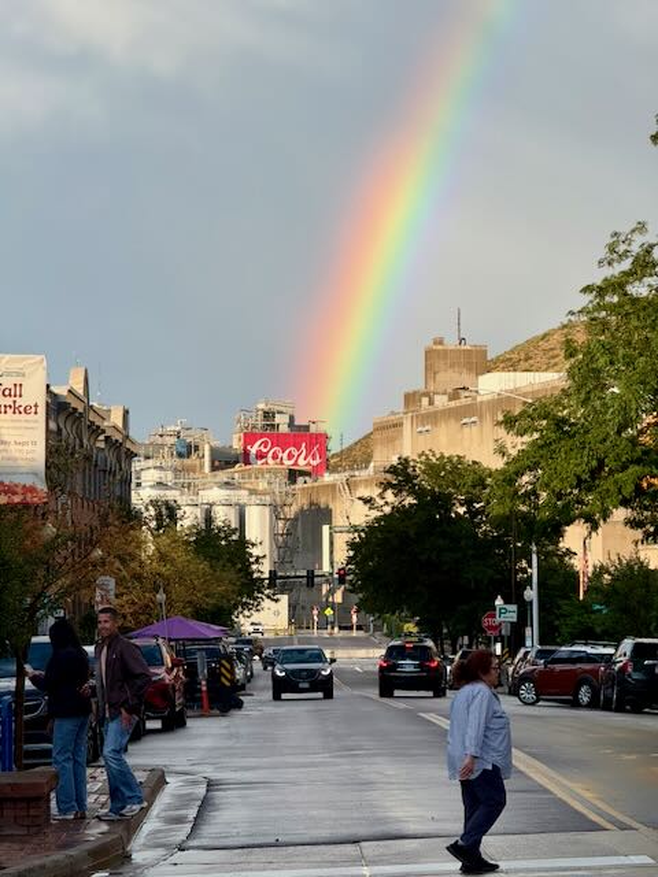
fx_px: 3041
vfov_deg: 16.4
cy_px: 438
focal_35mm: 120
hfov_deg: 12.3
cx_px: 329
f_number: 2.8
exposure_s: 1/793
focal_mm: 15.66
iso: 50
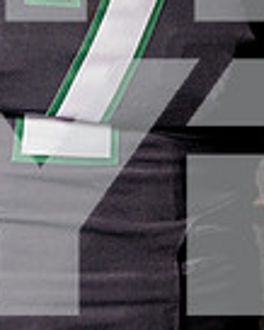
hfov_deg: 8.6
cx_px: 148
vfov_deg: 10.5
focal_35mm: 180
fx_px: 1756
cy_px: -106
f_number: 4.5
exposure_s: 1/400
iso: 320
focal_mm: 45
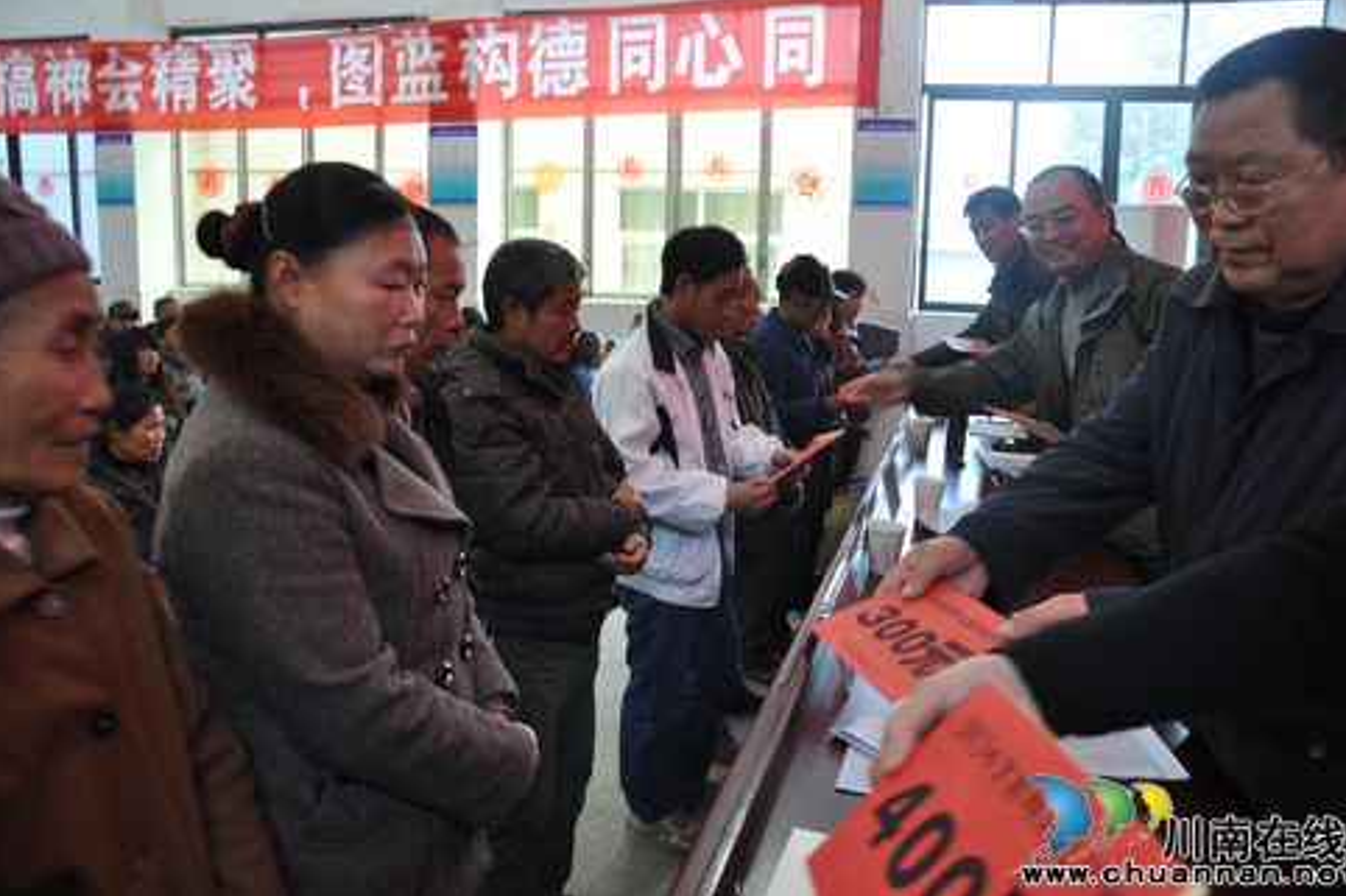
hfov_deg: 65.5
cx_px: 684
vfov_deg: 46.4
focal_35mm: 28
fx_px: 1046
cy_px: 435
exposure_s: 1/20
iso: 400
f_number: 4.5
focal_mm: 18
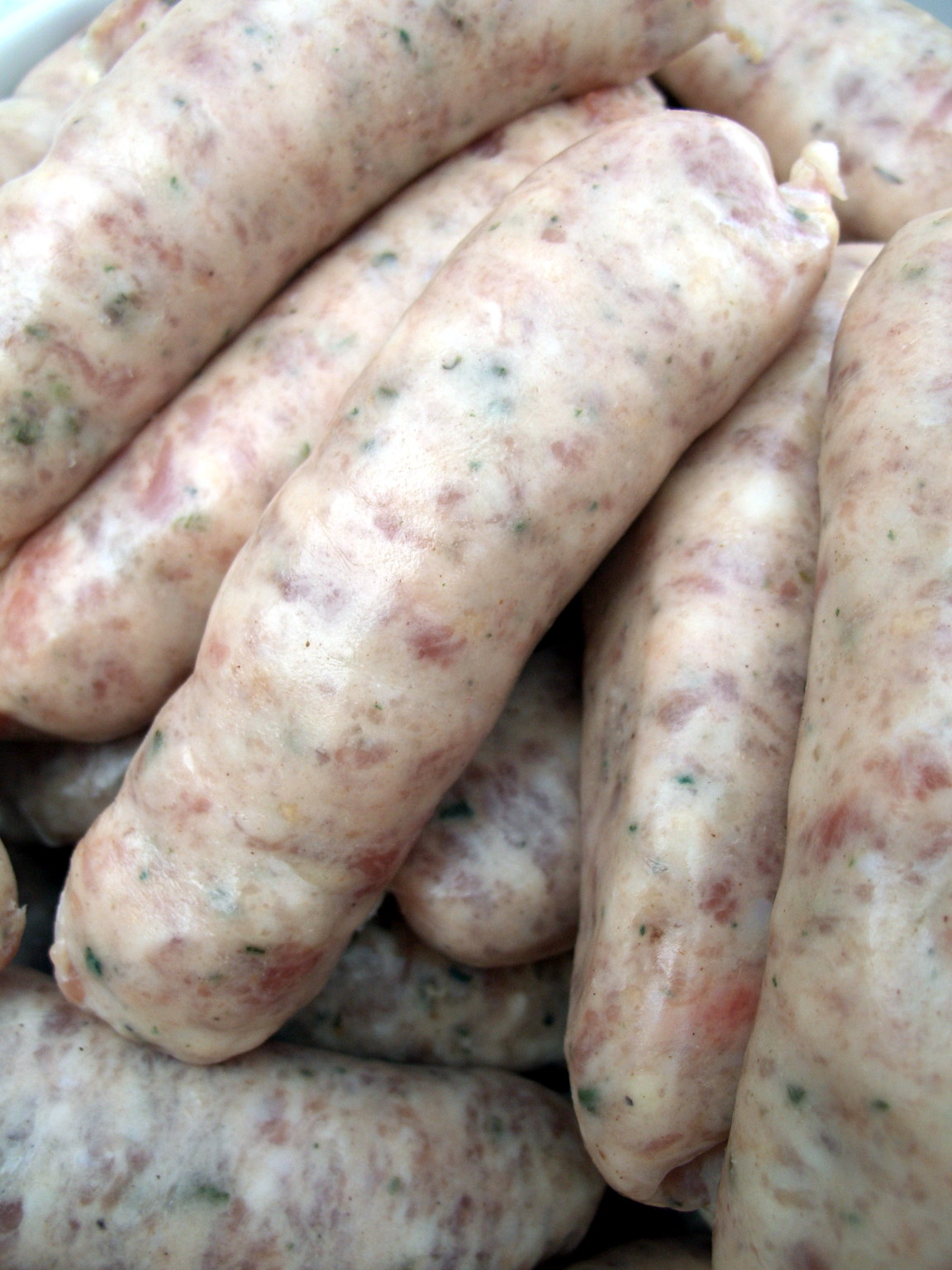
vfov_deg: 55.4
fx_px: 1210
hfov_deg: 42.9
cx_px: 476
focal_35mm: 33
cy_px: 635
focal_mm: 7.1
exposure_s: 1/250
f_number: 3.2
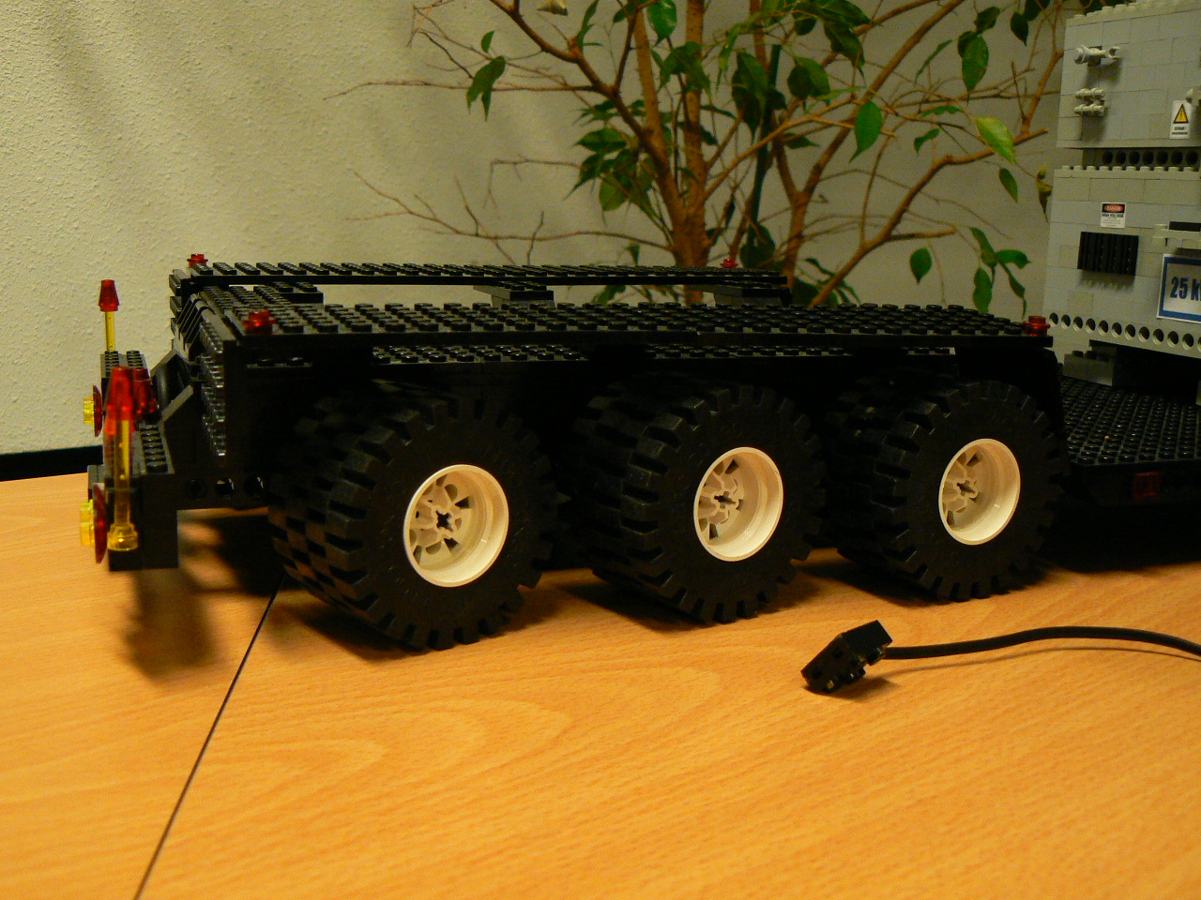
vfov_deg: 38.7
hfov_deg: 50.1
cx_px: 600
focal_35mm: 37
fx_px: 1284
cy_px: 450
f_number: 2.8
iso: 200
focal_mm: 6
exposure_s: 1/20
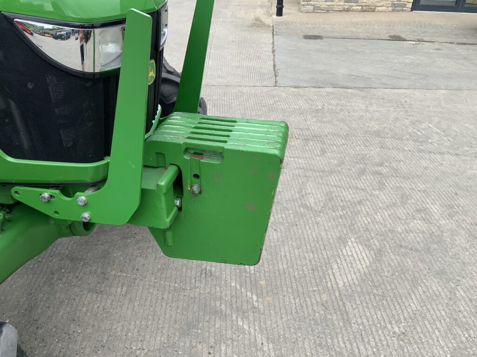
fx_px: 400
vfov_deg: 48.2
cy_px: 178
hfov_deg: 61.7
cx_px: 238
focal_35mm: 29
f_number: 1.8
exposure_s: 1/300
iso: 16
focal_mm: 3
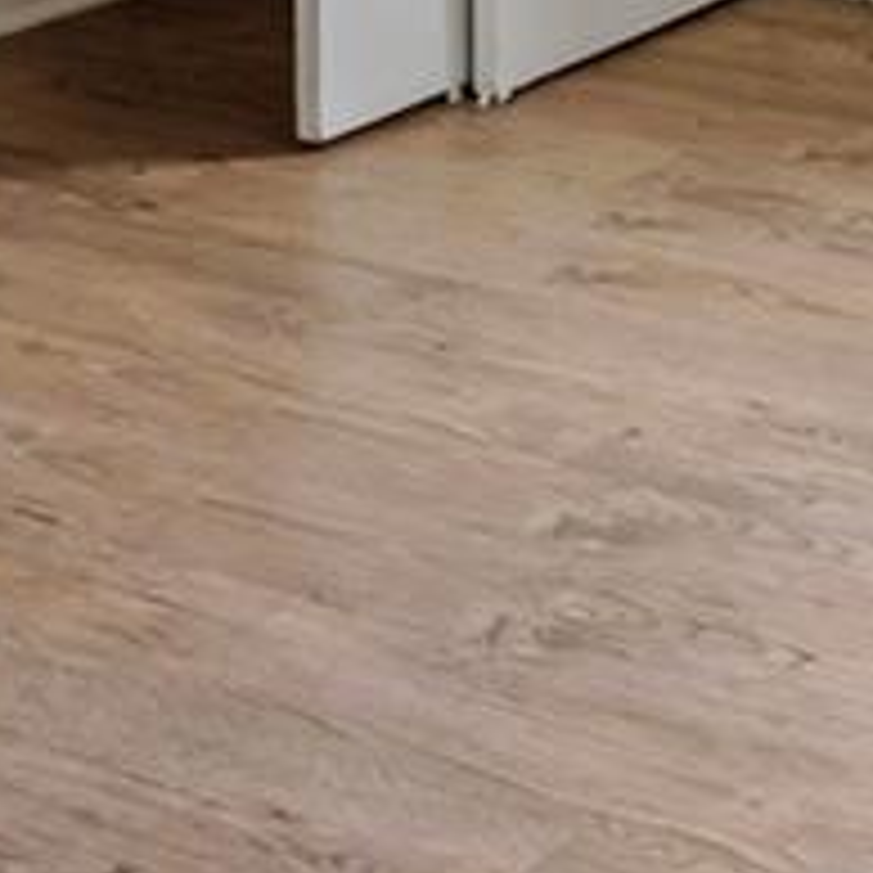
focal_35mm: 116
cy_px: -882
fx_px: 3296
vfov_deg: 13.1
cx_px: 950
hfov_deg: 14.7
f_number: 9
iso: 250
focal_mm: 11
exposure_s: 1/125
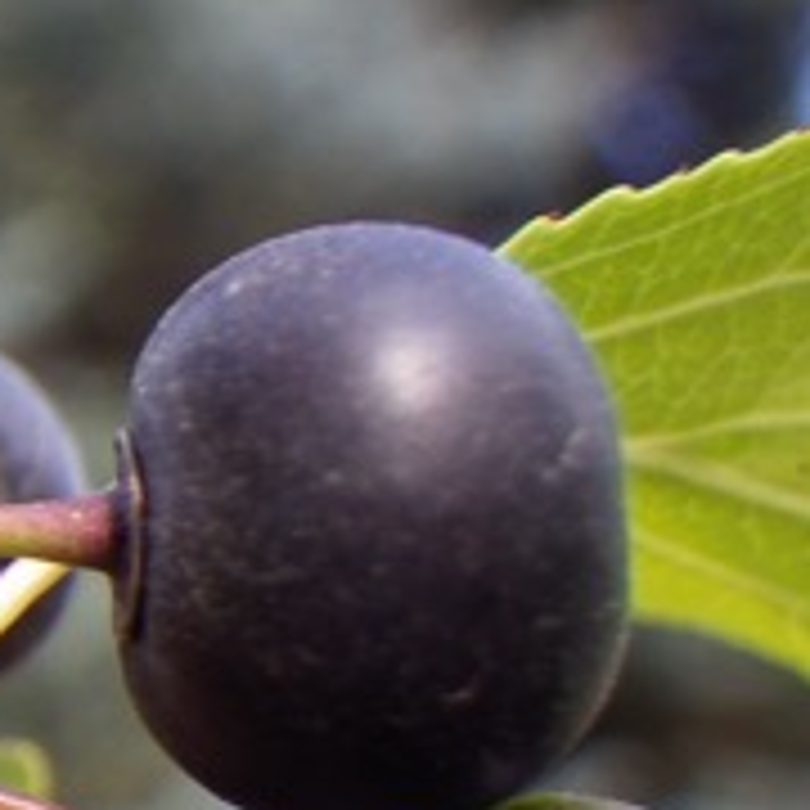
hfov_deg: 15.2
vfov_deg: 16.2
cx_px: -356
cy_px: 639
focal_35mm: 107
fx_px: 2833
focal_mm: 6.1
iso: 125
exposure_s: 1/100
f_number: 3.8
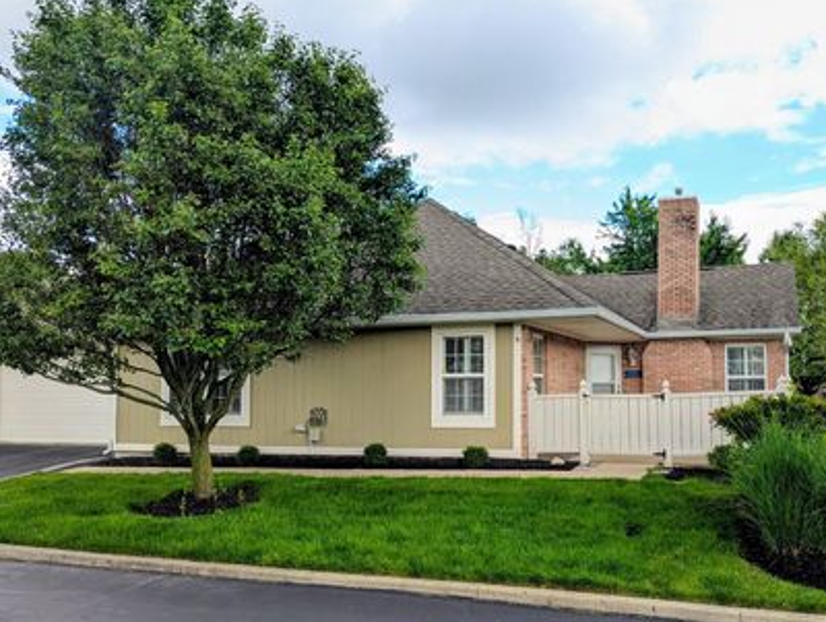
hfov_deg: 59.2
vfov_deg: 46.8
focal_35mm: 30
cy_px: 349
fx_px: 717
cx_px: 514
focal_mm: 6.81
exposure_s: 1/499
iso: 38
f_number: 1.85
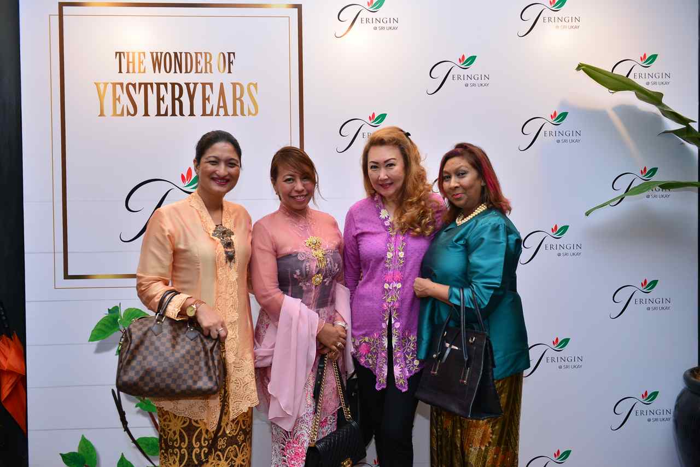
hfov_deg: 58.7
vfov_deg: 41.1
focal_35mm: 32
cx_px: 350
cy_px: 234
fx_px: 622
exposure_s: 1/125
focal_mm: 32
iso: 800
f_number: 3.5
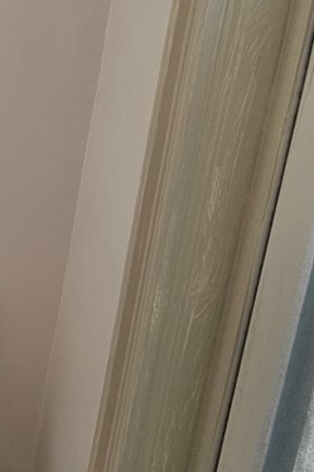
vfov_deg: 51.0
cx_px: -295
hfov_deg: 20.2
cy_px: 158
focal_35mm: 37
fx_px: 484
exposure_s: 1/120
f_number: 2.2
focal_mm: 2.2
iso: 64
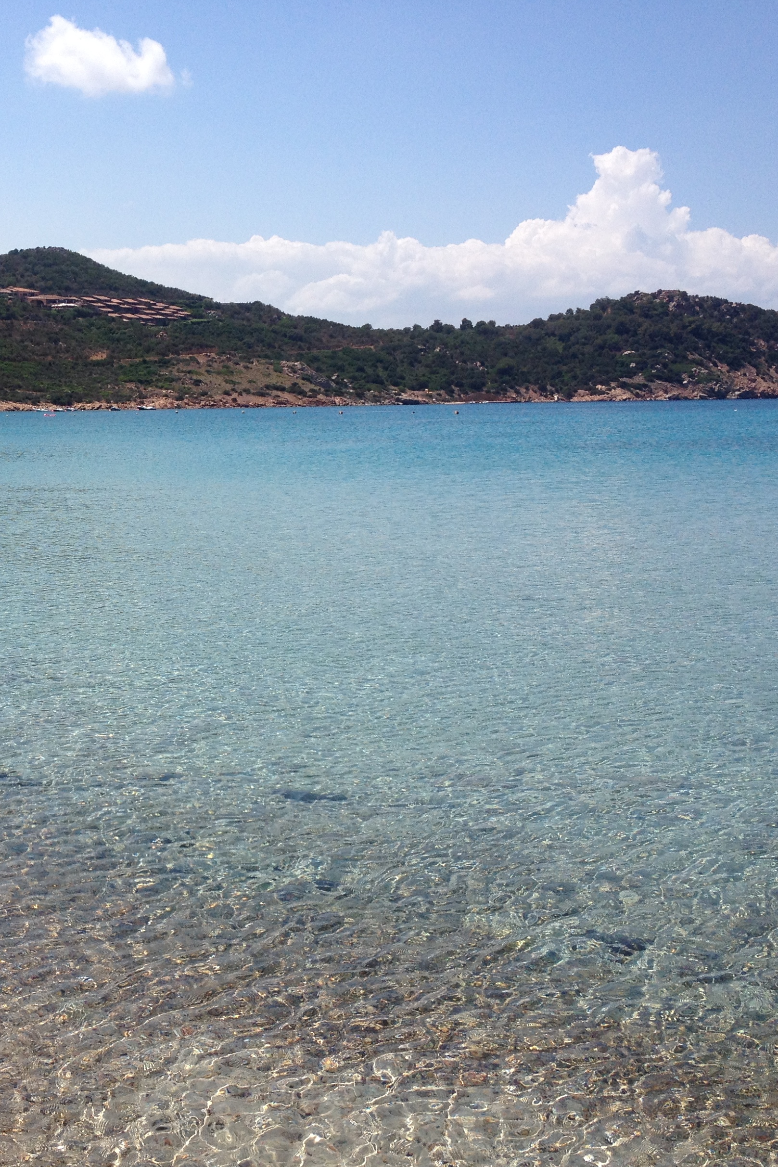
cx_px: 146
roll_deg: +0.8
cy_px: 583
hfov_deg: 27.0
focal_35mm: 49
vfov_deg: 40.3
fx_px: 1588
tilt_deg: -9.4
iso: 50
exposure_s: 1/2762
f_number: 2.4
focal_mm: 4.28
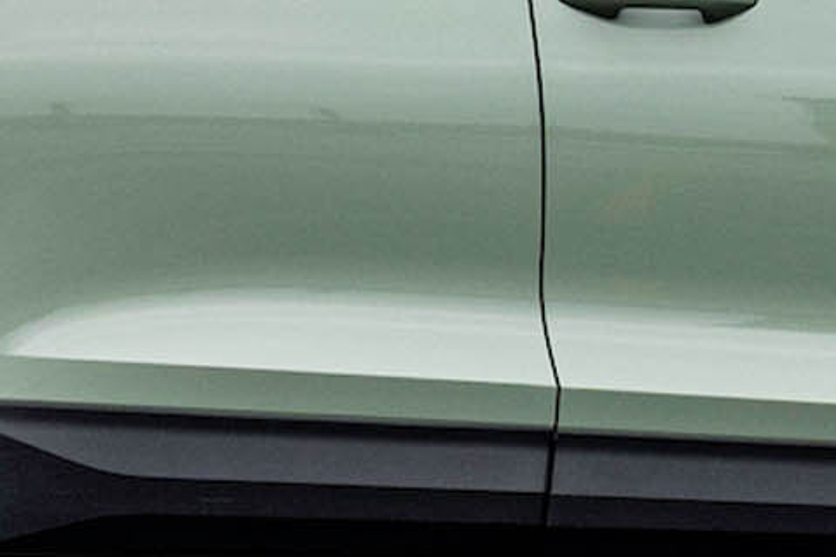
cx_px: 747
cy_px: -559
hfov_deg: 3.0
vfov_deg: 2.0
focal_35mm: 677
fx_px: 15715
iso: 400
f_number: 8
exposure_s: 1/160
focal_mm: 100
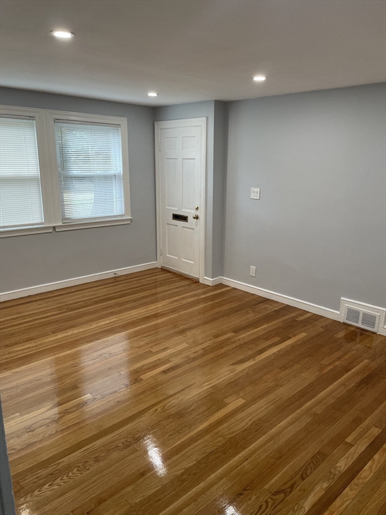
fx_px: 387
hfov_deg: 53.1
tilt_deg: -12.6
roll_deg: +0.5
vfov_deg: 67.3
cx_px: 193
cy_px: 258
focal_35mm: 26
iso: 100
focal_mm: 4.2
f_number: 1.6
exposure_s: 1/120
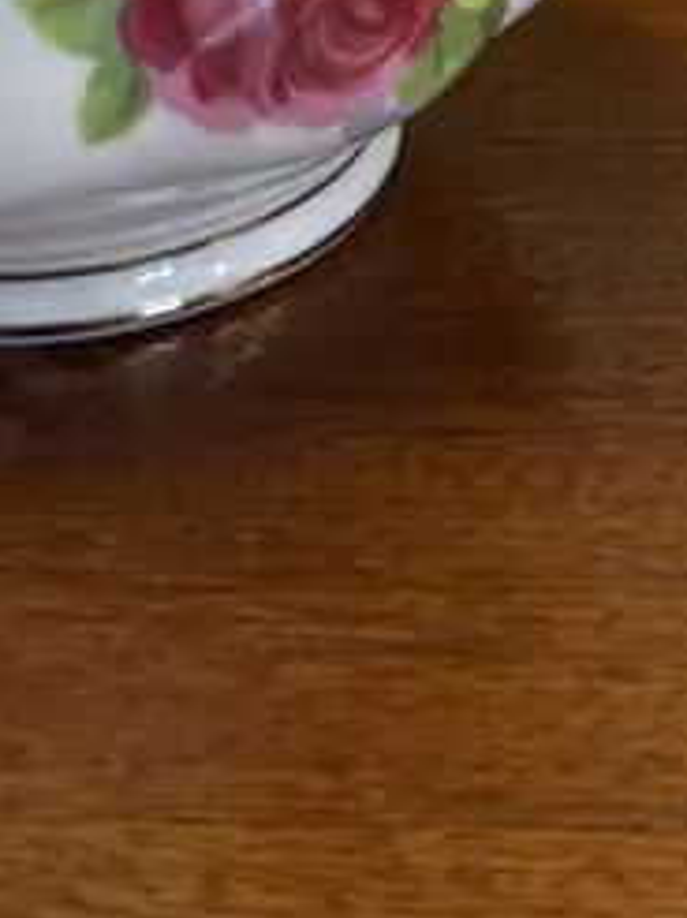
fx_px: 2651
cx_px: 713
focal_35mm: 100
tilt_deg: -14.6
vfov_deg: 17.1
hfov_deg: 14.5
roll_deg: -1.7
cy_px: -590
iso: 100
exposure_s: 1/100
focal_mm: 6.86
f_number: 1.78
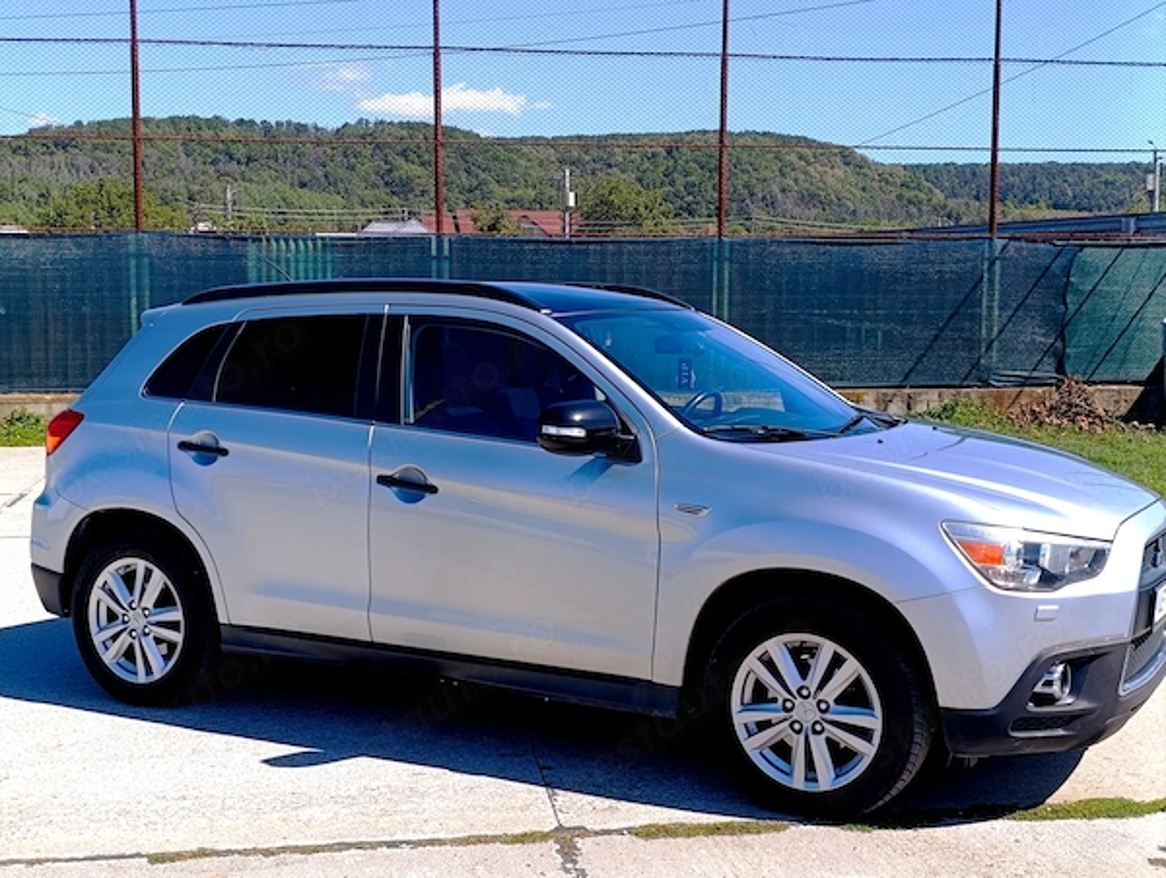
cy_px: 439
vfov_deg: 31.6
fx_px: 1552
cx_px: 583
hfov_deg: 41.2
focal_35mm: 46
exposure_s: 1/452
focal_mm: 6.14
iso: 50
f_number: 1.6
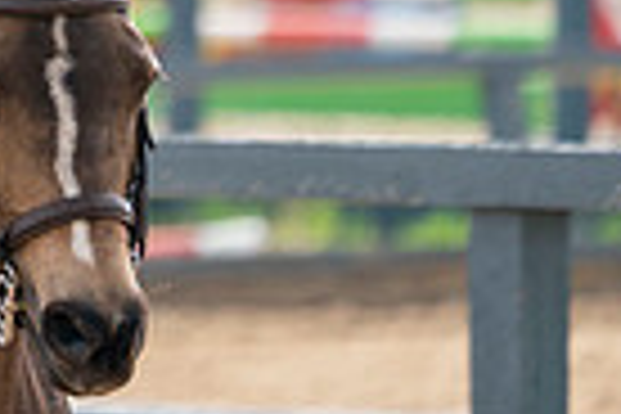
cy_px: -425
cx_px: -526
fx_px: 24424
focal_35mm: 1416
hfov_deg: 1.5
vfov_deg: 1.0
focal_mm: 336
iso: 160
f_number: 5.6
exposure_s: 1/400
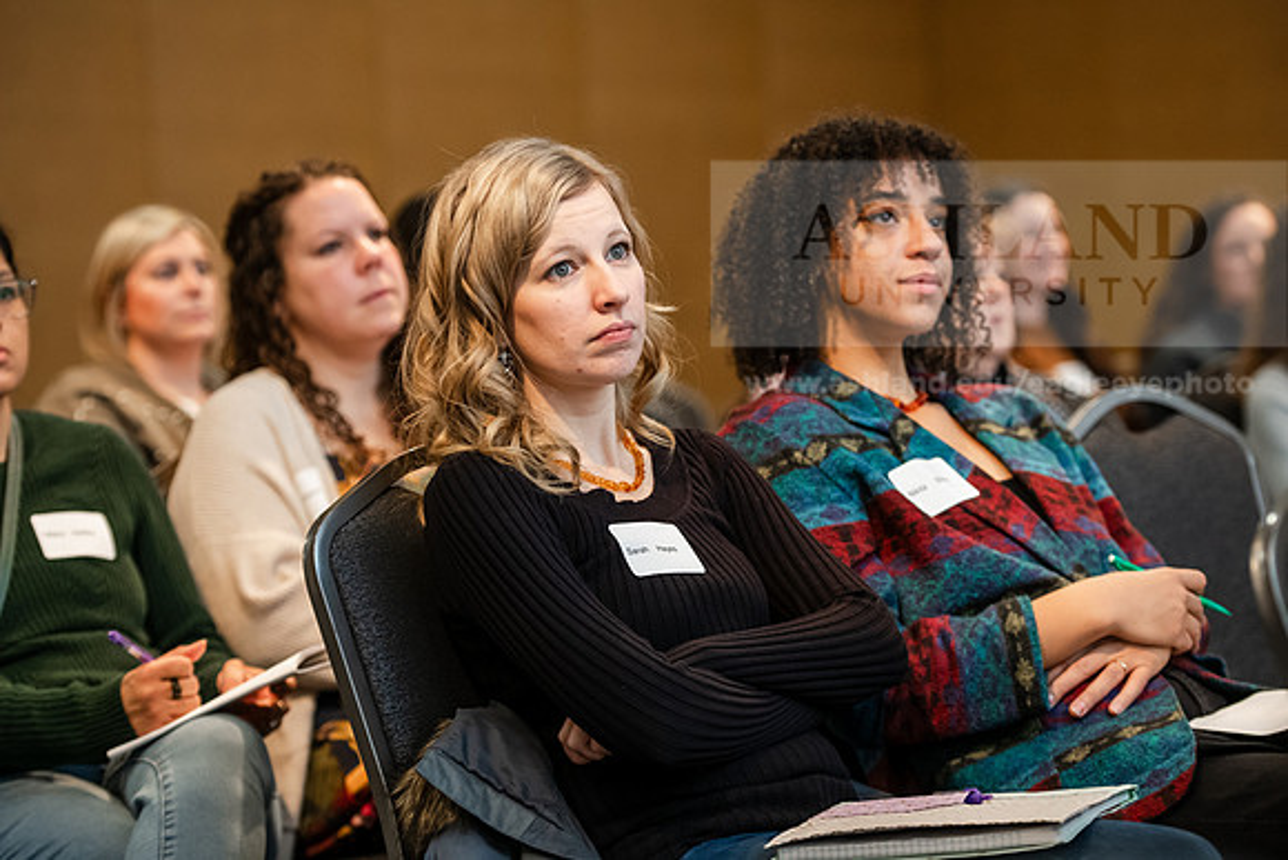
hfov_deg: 20.8
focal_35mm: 98
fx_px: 3507
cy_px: 430
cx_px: 644
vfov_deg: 14.0
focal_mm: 98
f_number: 3.2
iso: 2000
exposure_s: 1/200
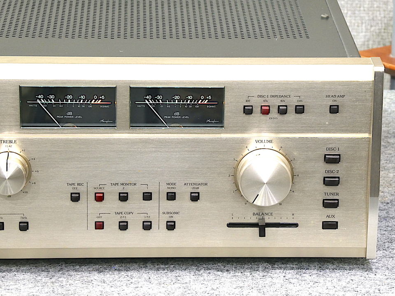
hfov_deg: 13.1
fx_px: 1723
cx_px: 198
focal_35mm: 151
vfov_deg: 9.8
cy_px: 148
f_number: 5.4
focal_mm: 27.1
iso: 200
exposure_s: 1/3.2
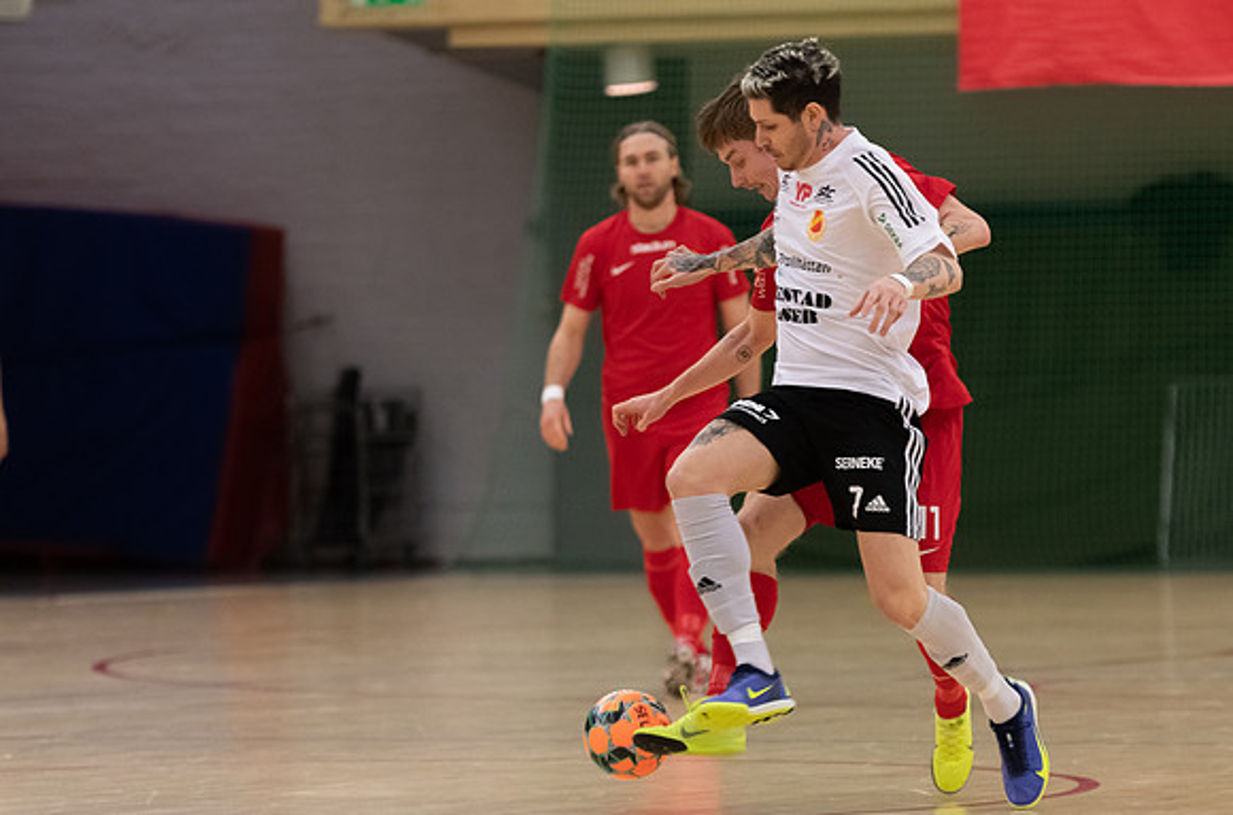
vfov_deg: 4.6
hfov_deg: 7.0
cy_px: 513
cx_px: 769
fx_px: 10044
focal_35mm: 294
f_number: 2.8
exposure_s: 1/800
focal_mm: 150
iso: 800
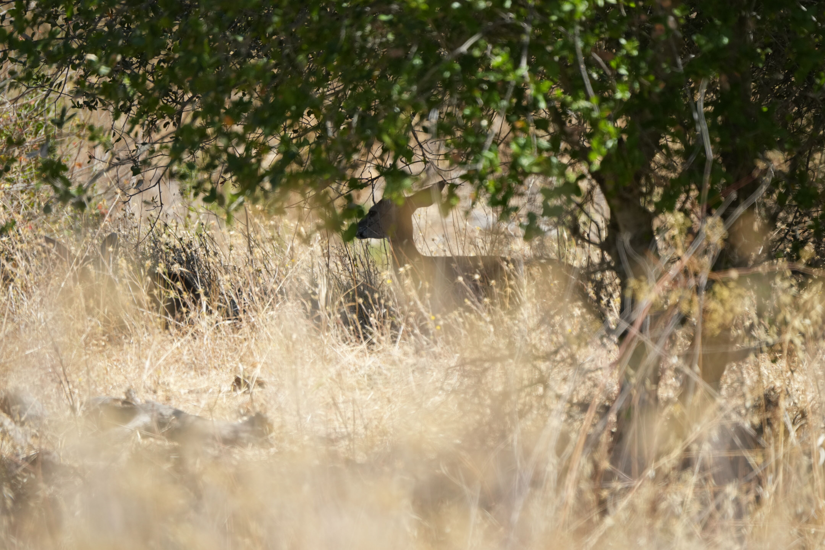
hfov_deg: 5.2
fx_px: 9166
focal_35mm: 400
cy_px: 275
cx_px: 412
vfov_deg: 3.4
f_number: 6.3
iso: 640
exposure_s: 1/1000
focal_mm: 400
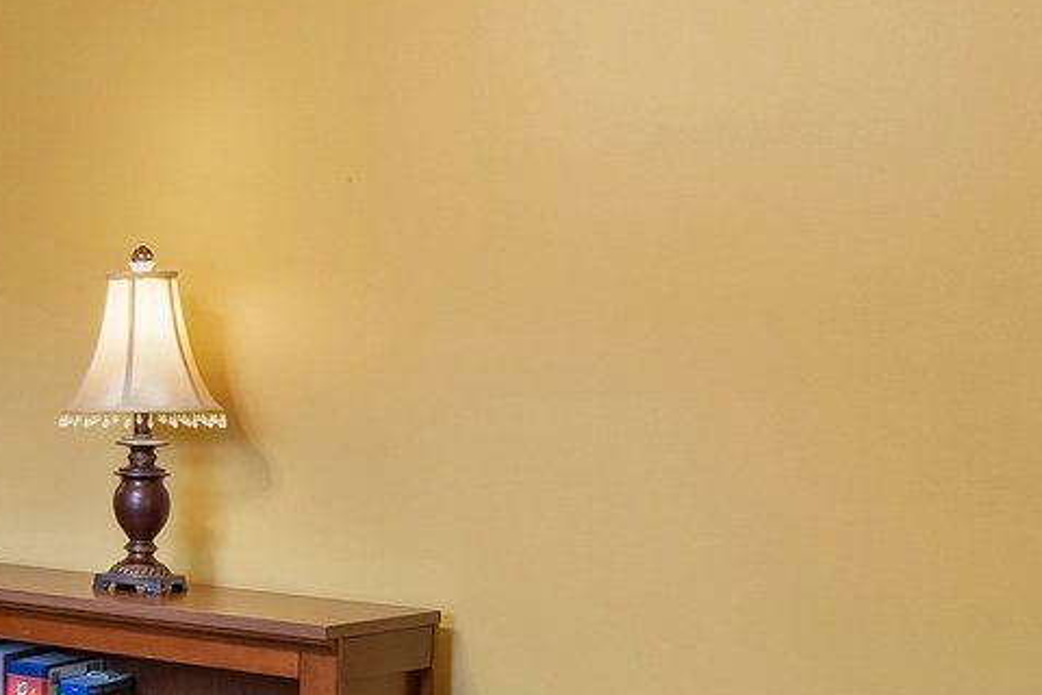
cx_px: -727
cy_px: 379
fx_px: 1852
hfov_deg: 22.3
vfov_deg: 21.2
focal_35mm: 64
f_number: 8
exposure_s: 1/8
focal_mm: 10
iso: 400
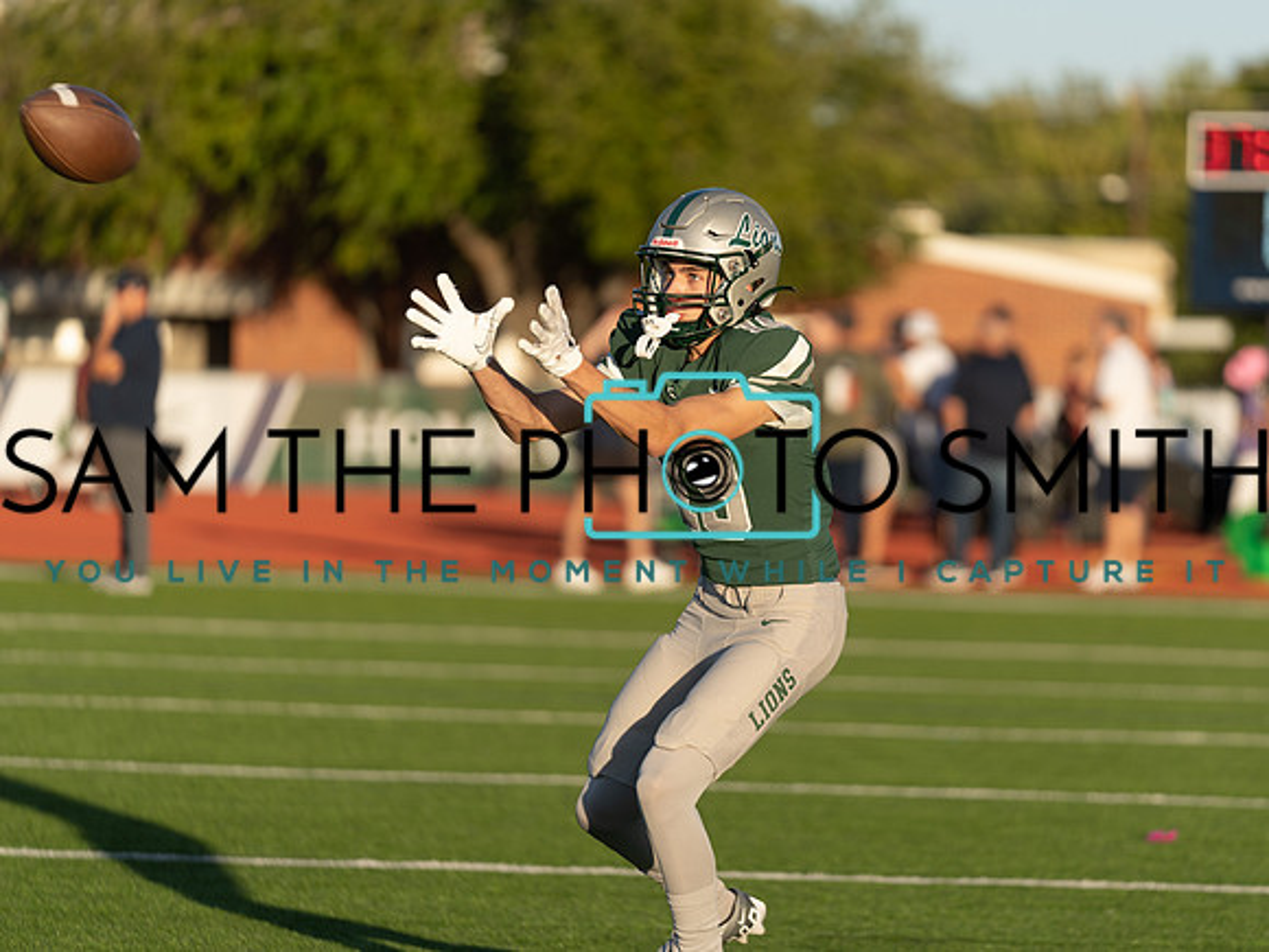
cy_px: 471
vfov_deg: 6.6
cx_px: 720
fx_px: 8199
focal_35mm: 224
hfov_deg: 8.8
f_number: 2.8
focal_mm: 200
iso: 125
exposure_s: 1/1250
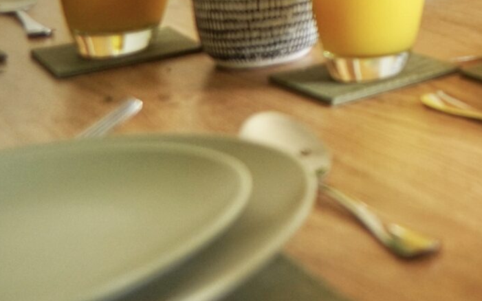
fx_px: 880
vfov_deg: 16.4
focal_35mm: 67
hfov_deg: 20.8
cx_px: 873
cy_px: -232
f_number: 2
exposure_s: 1/90
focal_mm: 12
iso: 400
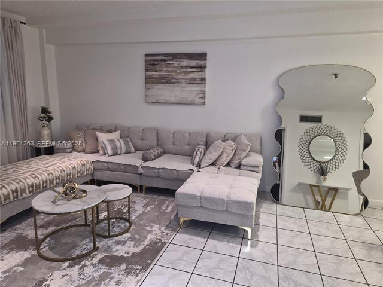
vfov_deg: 58.9
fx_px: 254
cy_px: 144
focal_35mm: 23
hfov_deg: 73.9
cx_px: 192
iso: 125
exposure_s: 1/40
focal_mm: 5.4
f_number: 1.8
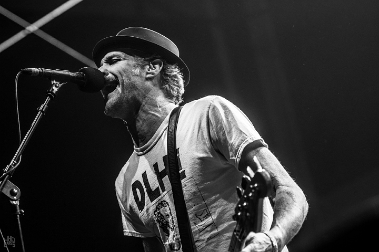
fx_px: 1658
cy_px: 126
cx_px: 190
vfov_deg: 8.7
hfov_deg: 13.0
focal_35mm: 158
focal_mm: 105
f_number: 2.8
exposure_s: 1/160
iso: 1000
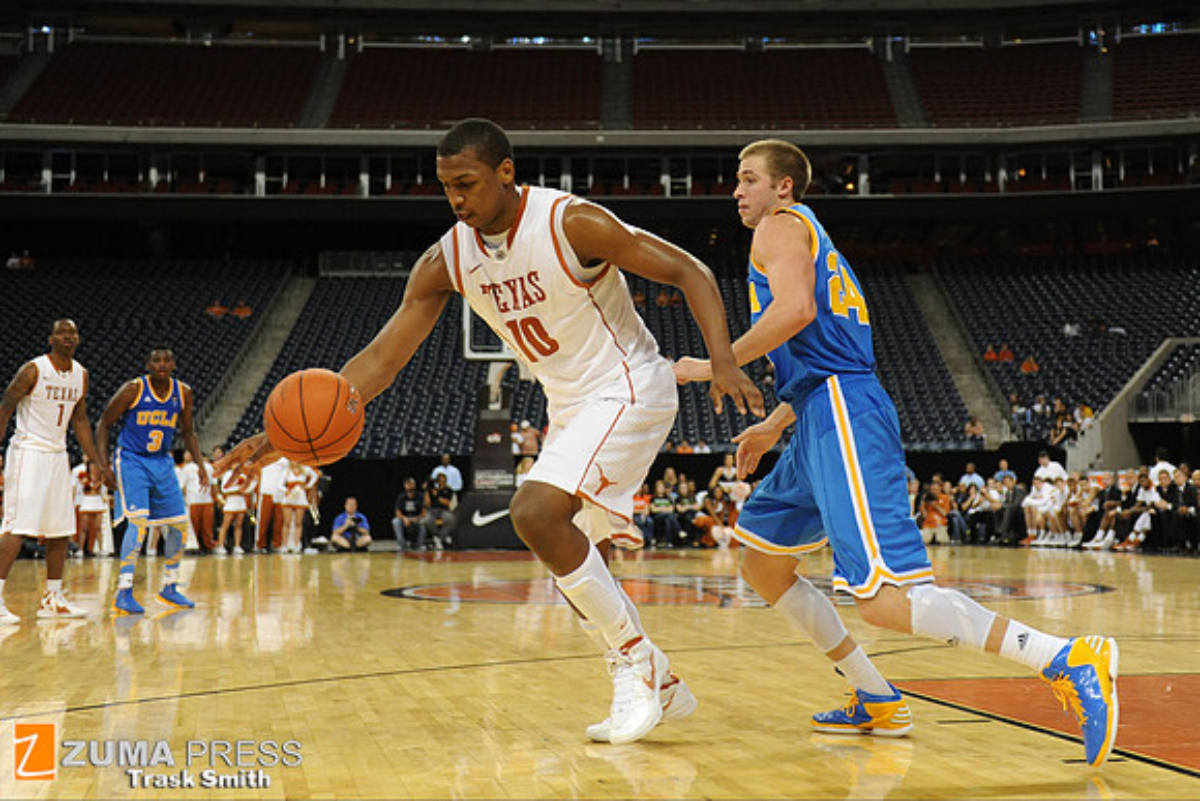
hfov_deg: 44.5
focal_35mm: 44
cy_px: 400
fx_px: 1467
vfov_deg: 30.5
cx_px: 600
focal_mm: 44
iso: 2500
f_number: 2.8
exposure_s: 1/1250
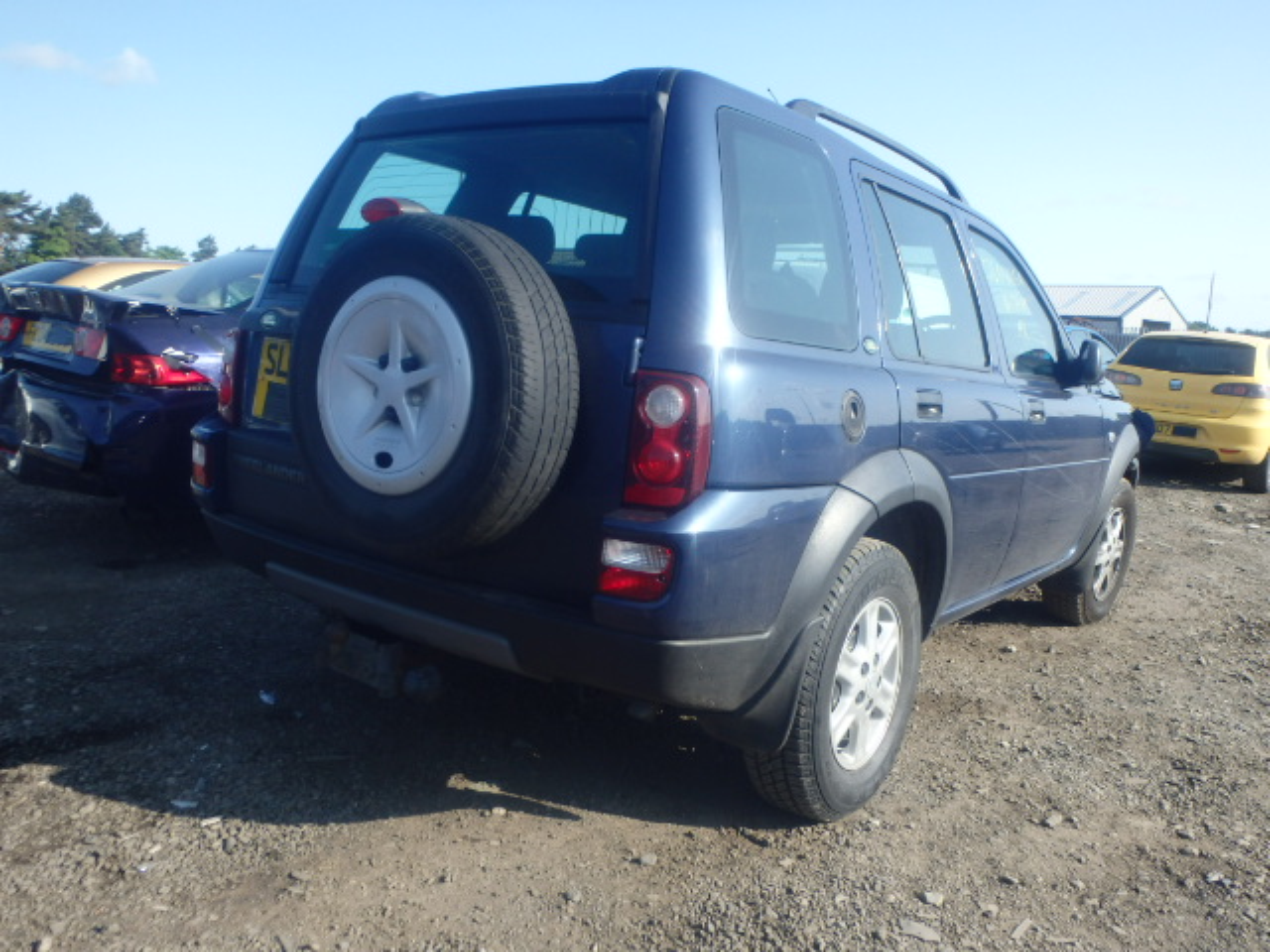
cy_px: 476
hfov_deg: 63.4
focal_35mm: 28
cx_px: 635
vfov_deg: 49.7
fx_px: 1027
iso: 125
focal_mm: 5
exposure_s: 1/400
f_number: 3.9
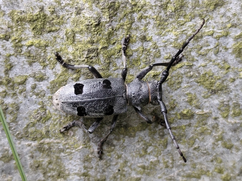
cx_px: 121
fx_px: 643
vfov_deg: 16.1
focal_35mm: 92
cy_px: 90
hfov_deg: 21.3
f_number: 1.65
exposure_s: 1/67.4
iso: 250
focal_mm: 6.19
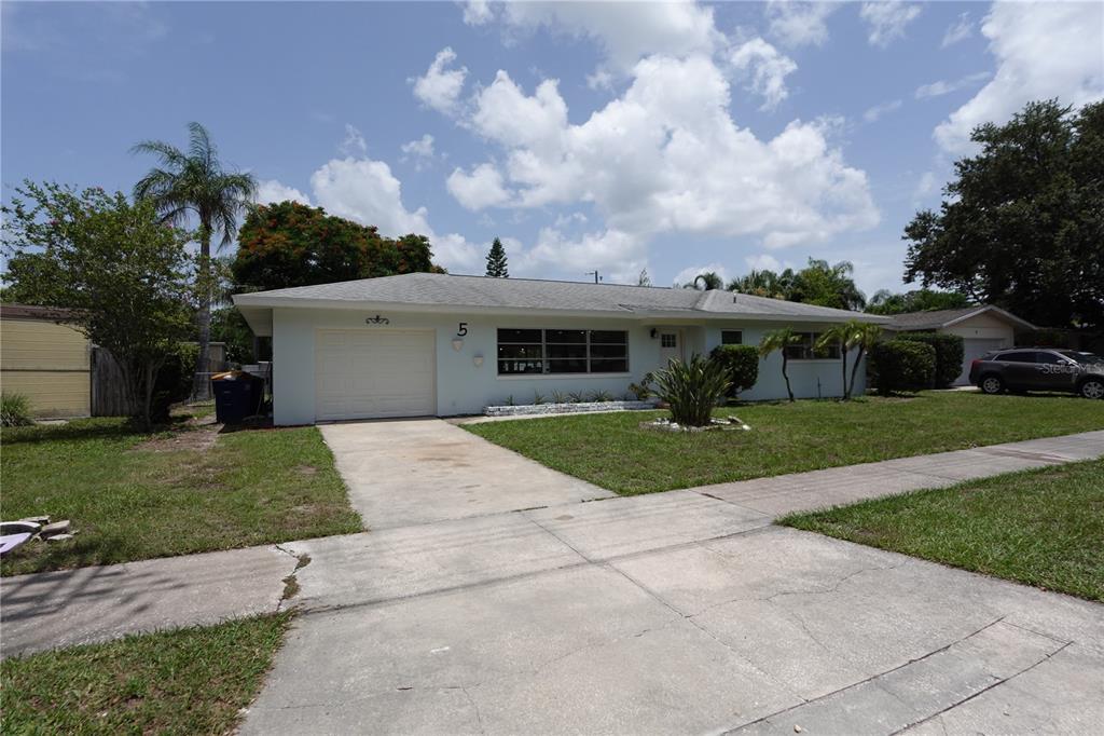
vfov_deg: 67.3
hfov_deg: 90.0
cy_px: 368
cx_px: 552
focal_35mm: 18
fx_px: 552
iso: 125
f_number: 1.8
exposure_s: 1/1000
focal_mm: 6.9
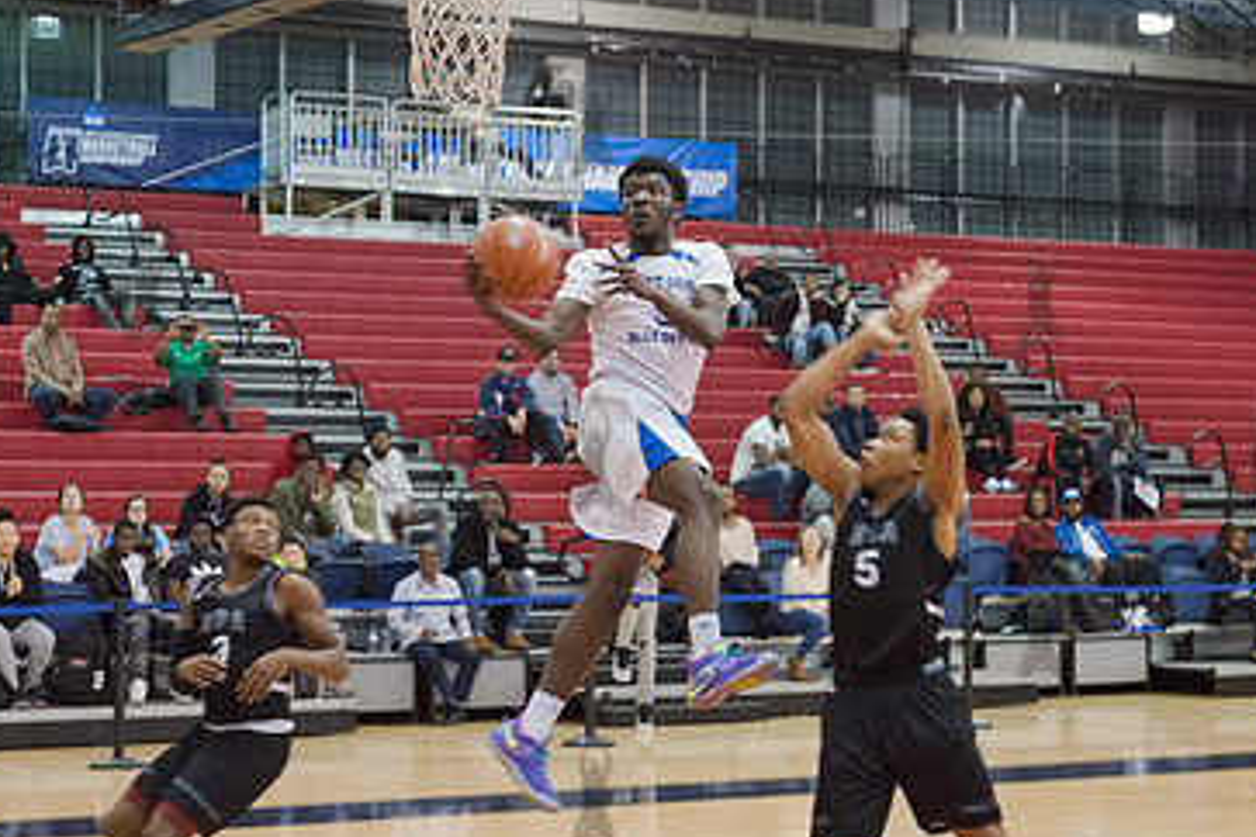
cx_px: 592
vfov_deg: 15.5
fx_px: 3070
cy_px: 448
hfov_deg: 23.1
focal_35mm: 88
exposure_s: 1/250
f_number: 5
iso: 4000
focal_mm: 55
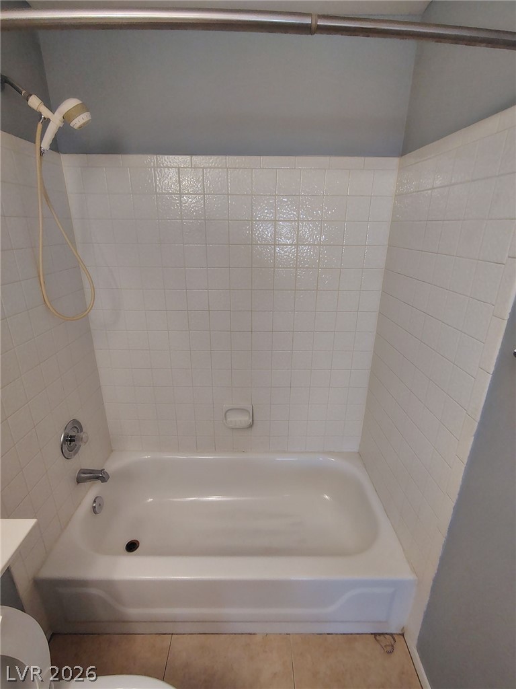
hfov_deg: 78.1
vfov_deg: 94.5
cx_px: 258
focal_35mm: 16
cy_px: 344
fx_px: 318
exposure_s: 1/24
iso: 450
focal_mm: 2.13
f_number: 2.2
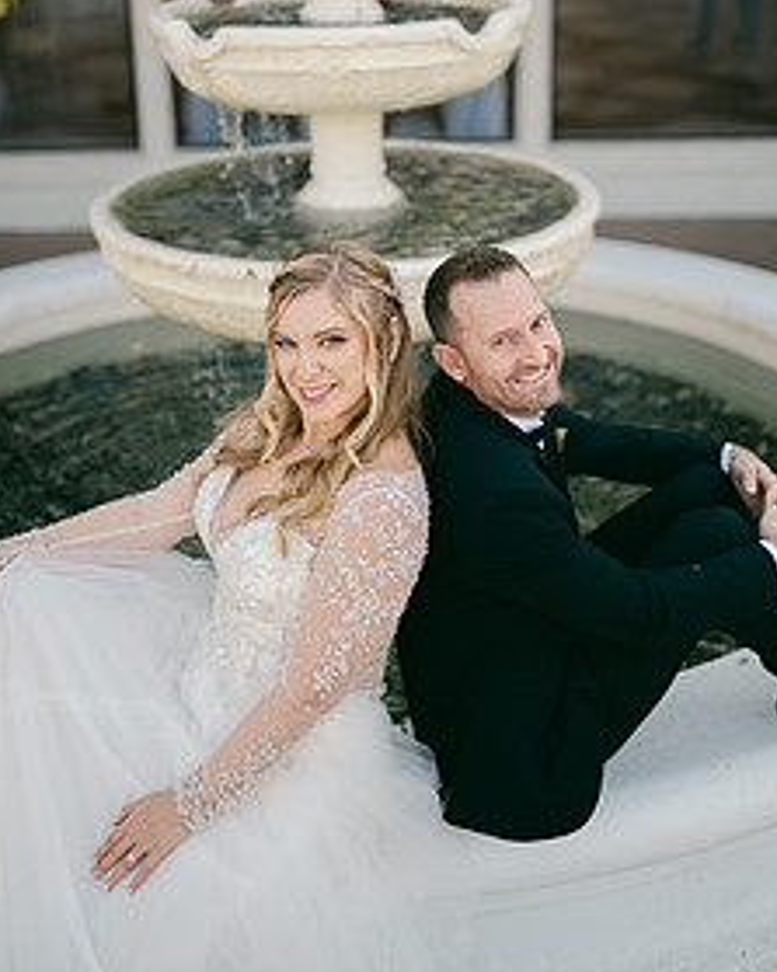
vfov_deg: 35.1
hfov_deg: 28.6
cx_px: 449
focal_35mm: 53
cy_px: 338
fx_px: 1524
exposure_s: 1/1250
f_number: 1.3
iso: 64
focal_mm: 35
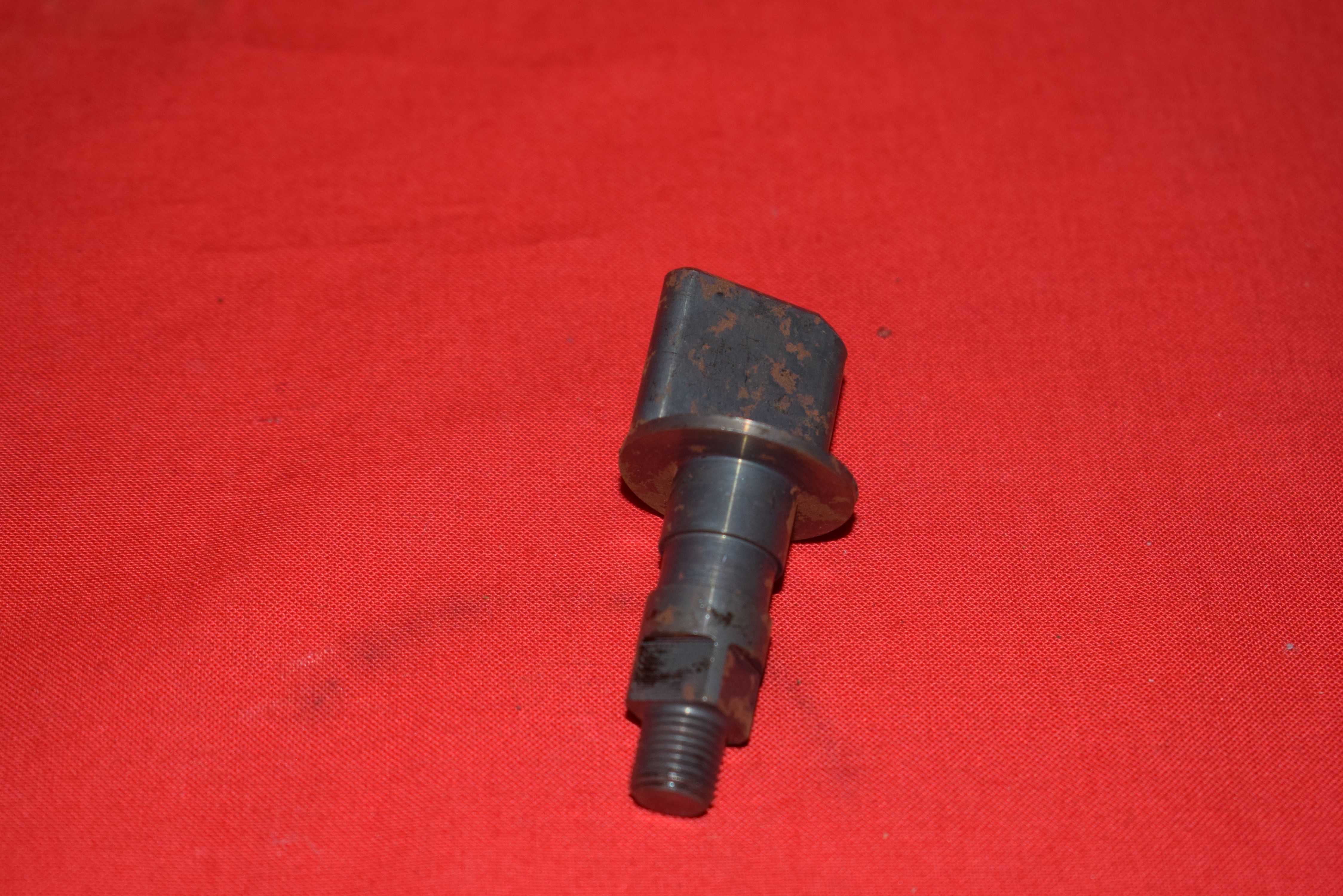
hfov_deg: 24.6
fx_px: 3078
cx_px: 672
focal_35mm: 82
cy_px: 448
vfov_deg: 16.6
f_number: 5.6
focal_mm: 55
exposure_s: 1/125
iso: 640
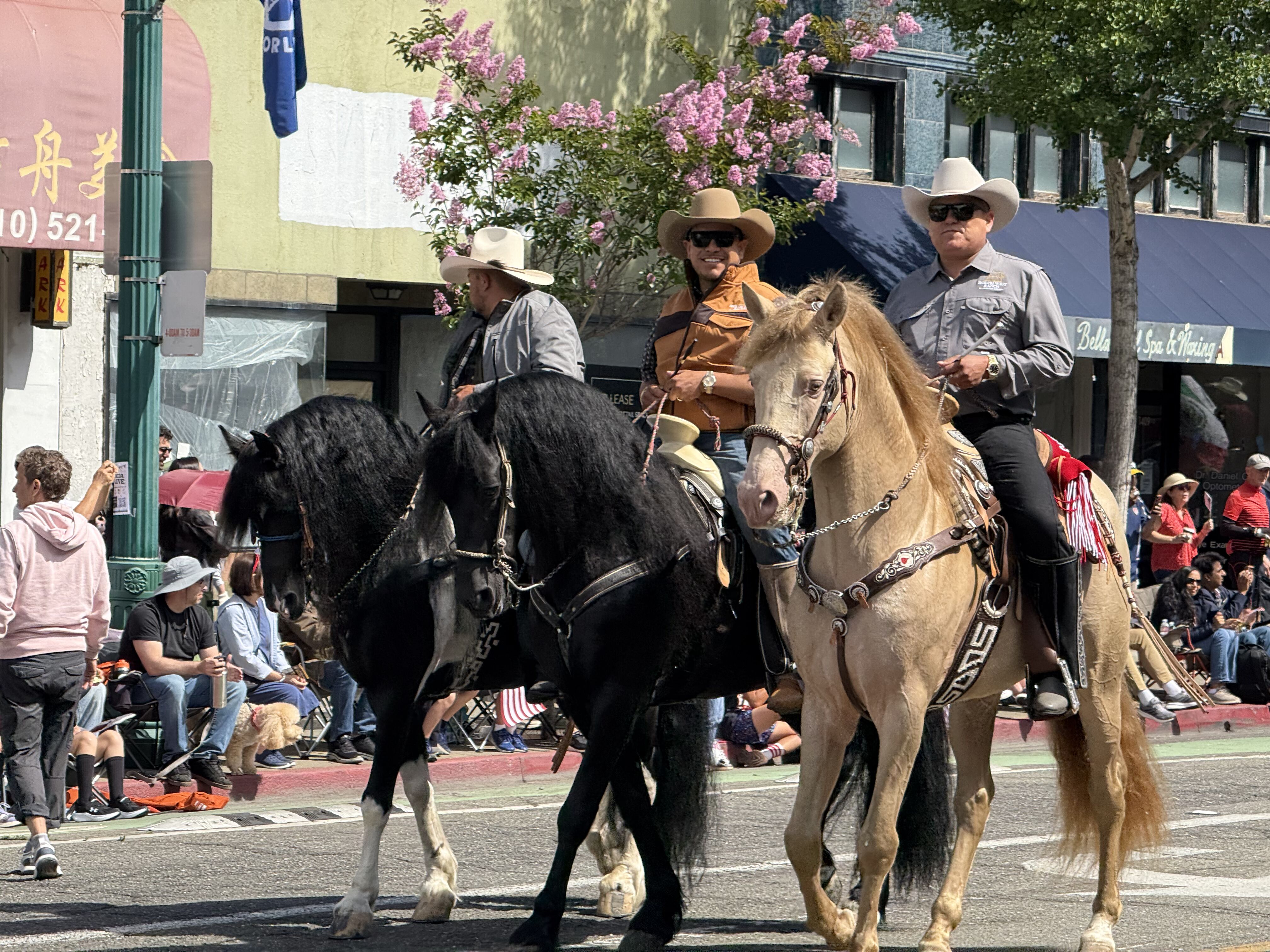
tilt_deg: -0.3
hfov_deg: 16.4
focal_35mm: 120
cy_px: 476
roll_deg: -1.2
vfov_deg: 12.3
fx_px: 4403
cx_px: 635
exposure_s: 1/1481
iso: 64
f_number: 2.8
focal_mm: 15.66
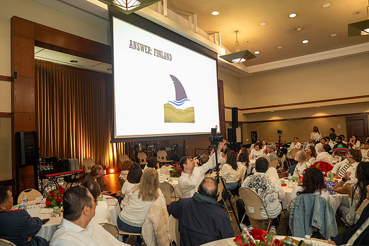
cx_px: 184
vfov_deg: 53.2
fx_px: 246
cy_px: 123
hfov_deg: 73.7
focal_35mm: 24
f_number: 3.5
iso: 1600
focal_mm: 24
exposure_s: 1/100
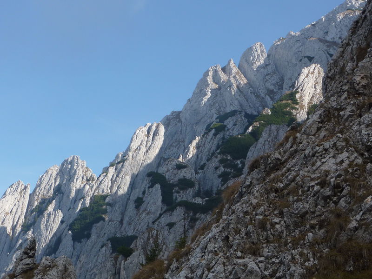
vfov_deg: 22.9
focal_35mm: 64
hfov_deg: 30.3
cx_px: 186
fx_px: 688
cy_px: 140
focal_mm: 7.3
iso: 80
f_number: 4
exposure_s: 1/400
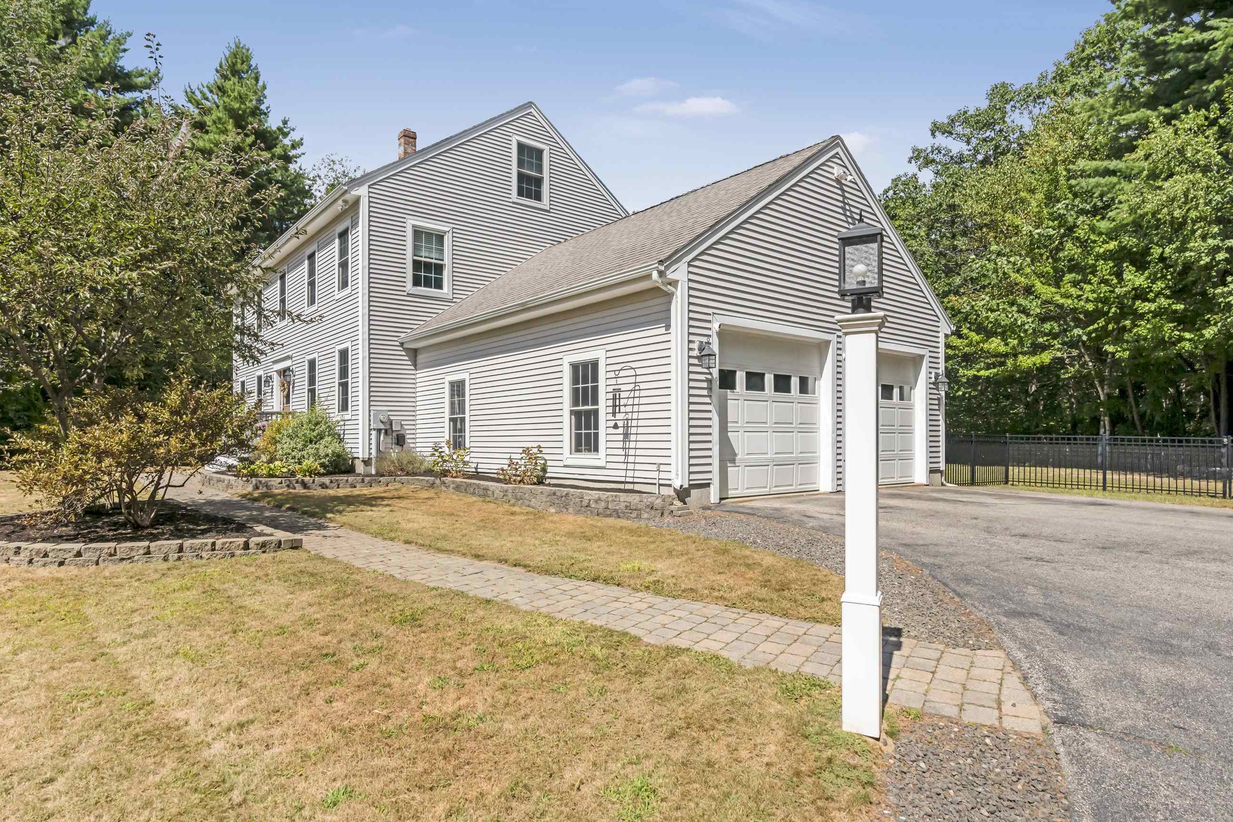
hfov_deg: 86.7
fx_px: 651
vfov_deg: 64.5
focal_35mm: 19
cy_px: 378
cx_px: 560
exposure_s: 1/6000
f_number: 8
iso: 800
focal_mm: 16
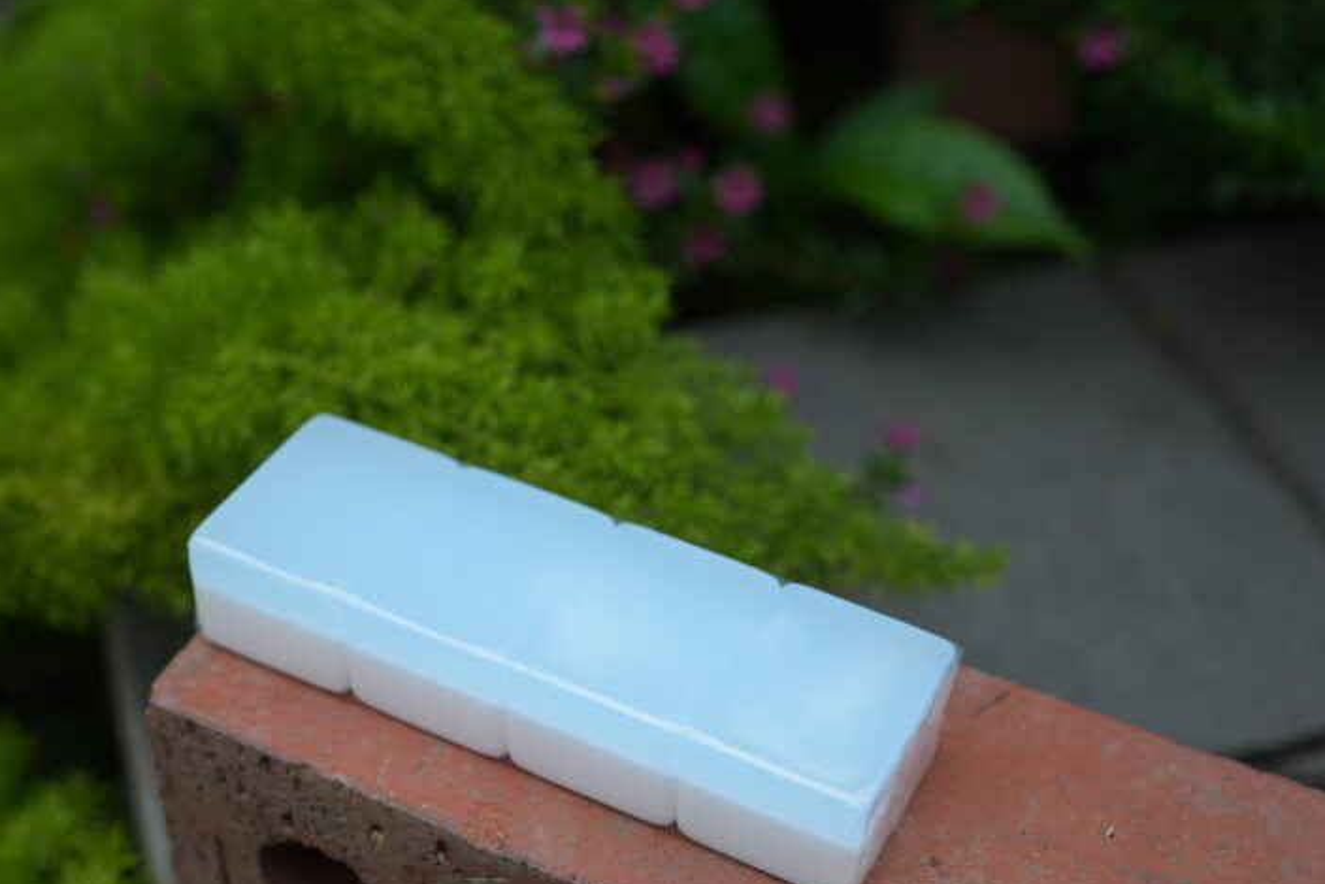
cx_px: 588
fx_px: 1877
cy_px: 604
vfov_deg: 26.3
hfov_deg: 38.8
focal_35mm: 51
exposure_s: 1/125
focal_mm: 35
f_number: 4
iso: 200
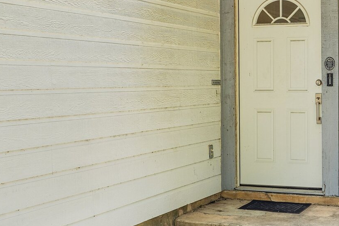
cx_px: 283
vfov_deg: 19.7
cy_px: 79
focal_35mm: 69
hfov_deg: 28.5
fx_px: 650
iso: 100
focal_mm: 35
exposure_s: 1/50
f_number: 8
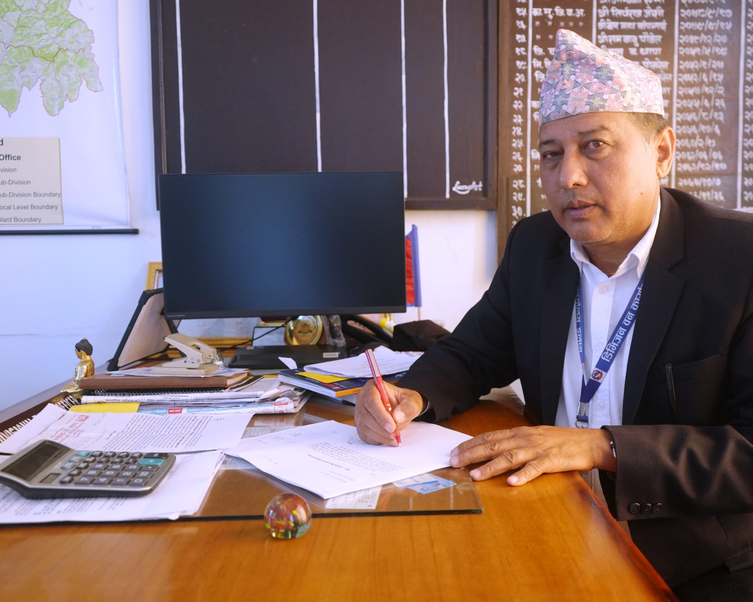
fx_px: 735
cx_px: 406
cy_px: 299
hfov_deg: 54.2
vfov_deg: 44.5
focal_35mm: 33
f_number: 4
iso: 1600
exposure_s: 1/160
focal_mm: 29
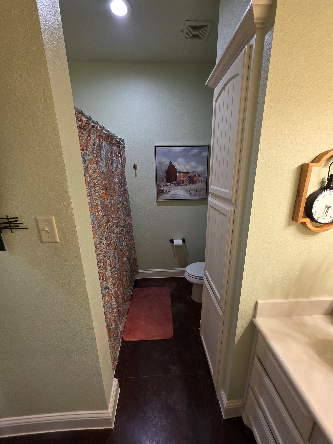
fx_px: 167
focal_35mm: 13
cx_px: 166
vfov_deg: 106.2
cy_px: 222
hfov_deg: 89.9
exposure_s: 1/120
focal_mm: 2.2
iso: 250
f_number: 1.9
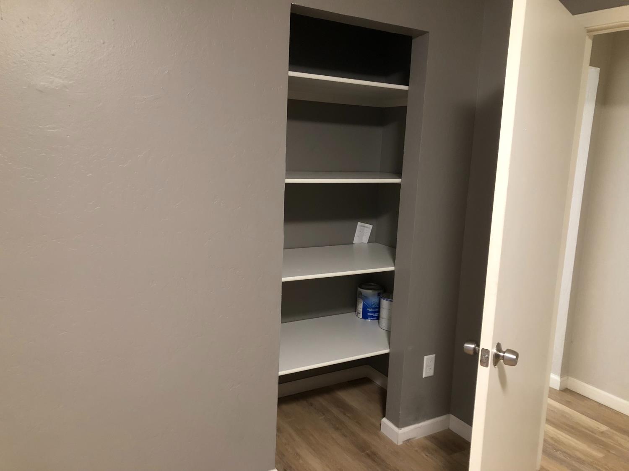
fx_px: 509
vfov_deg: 49.7
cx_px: 314
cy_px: 236
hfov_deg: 63.4
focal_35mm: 28
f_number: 1.8
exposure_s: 1/9
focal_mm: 3.99
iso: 100
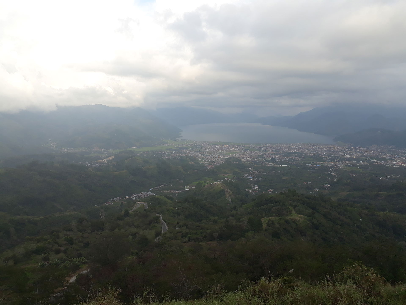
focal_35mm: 27
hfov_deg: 65.3
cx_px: 203
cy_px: 152
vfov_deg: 51.4
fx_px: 317
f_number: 1.9
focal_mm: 3.6
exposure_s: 1/463
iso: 40
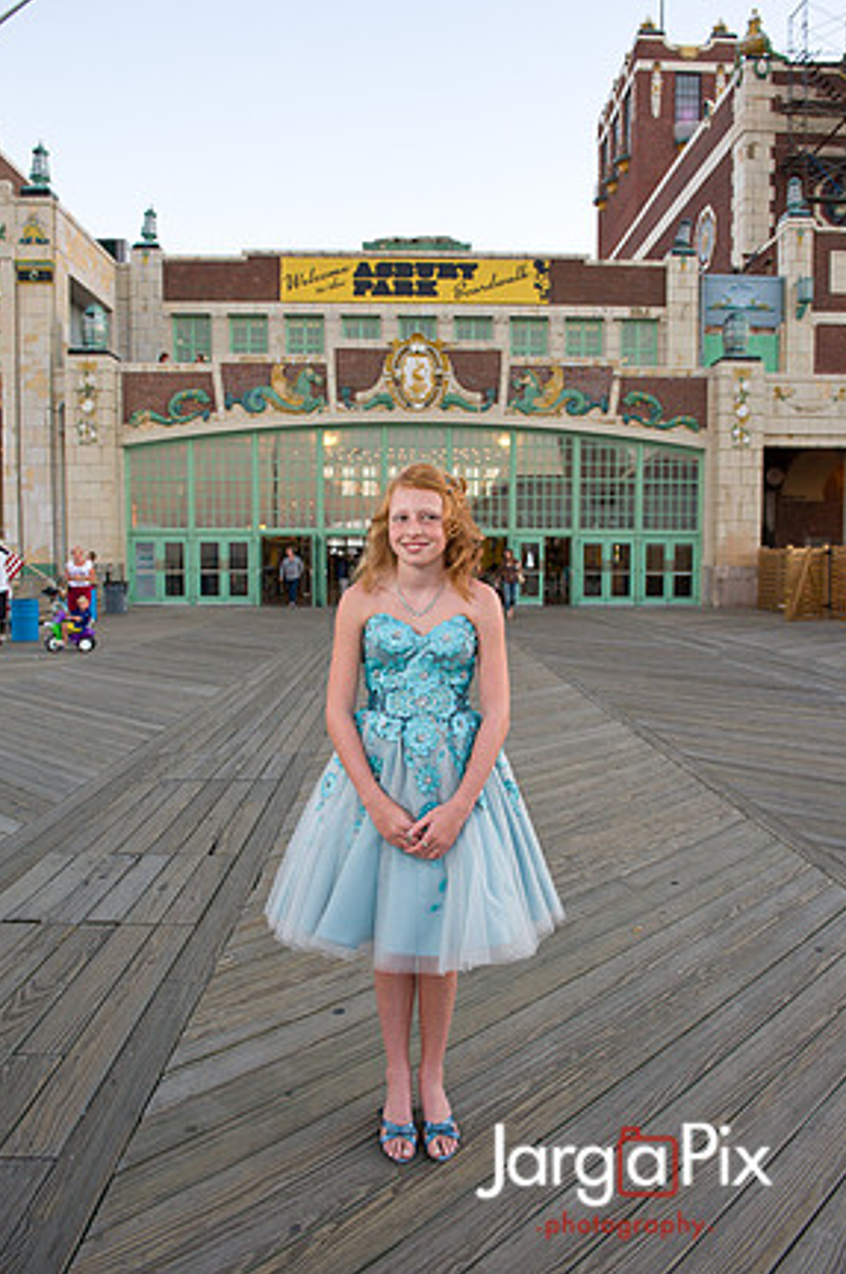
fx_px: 883
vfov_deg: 71.6
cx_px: 432
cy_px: 616
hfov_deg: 51.2
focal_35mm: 25
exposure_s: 1/80
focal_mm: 24
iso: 800
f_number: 5.6
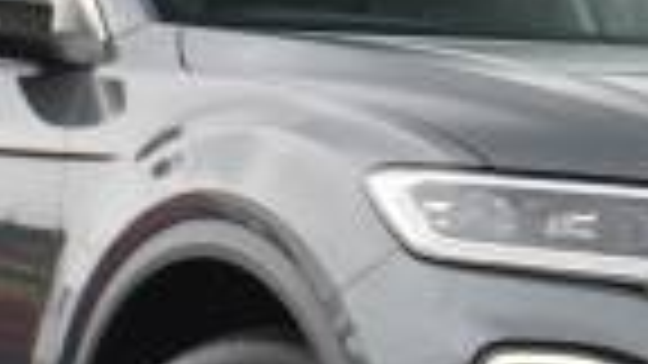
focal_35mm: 271
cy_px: 180
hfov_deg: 7.9
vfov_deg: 4.5
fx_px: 4662
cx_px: 459
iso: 200
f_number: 5.6
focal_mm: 39
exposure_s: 1/160
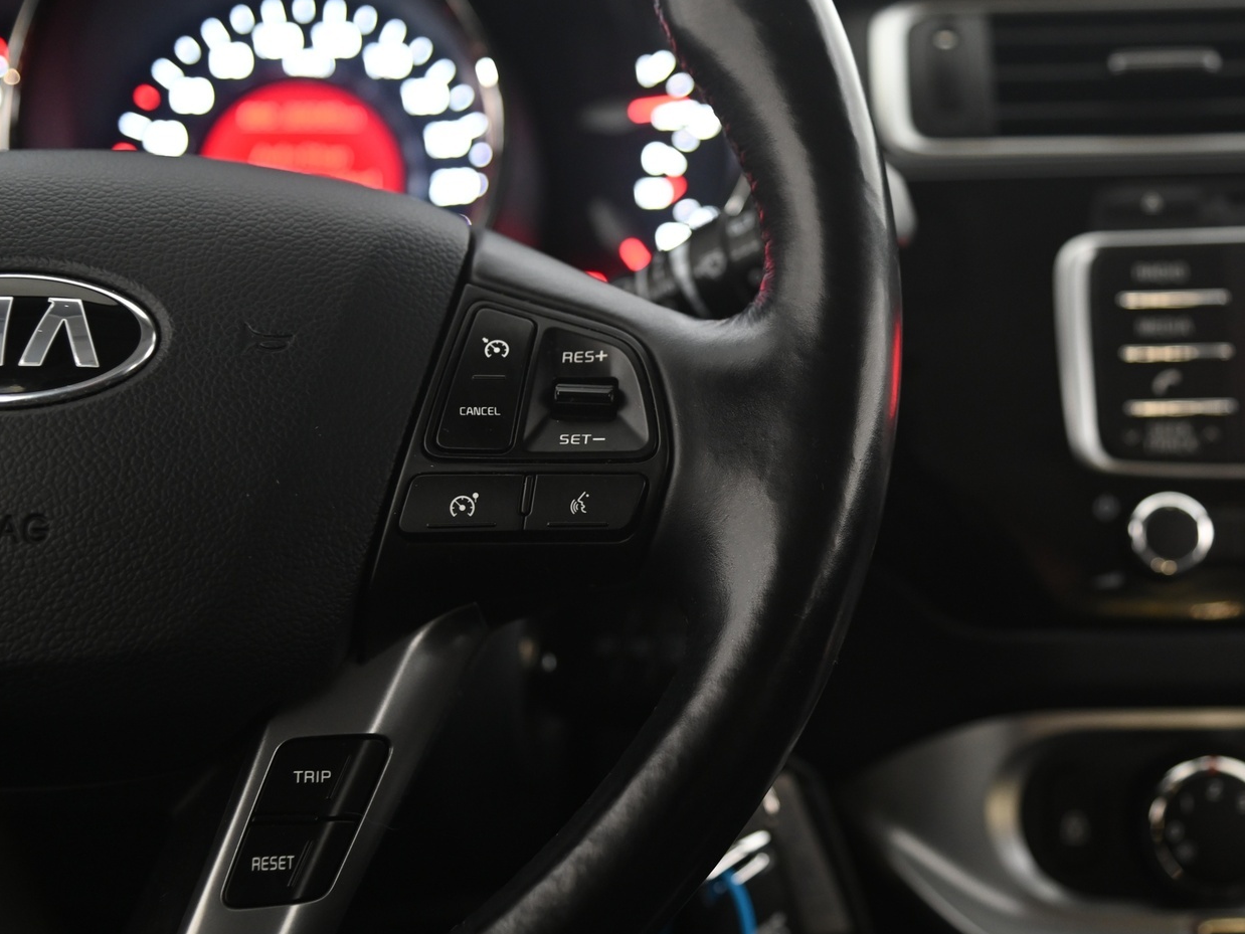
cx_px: 798
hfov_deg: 30.6
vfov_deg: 23.3
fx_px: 2266
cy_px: 454
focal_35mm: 63
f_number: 4
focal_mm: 50
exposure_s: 1/15
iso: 2000
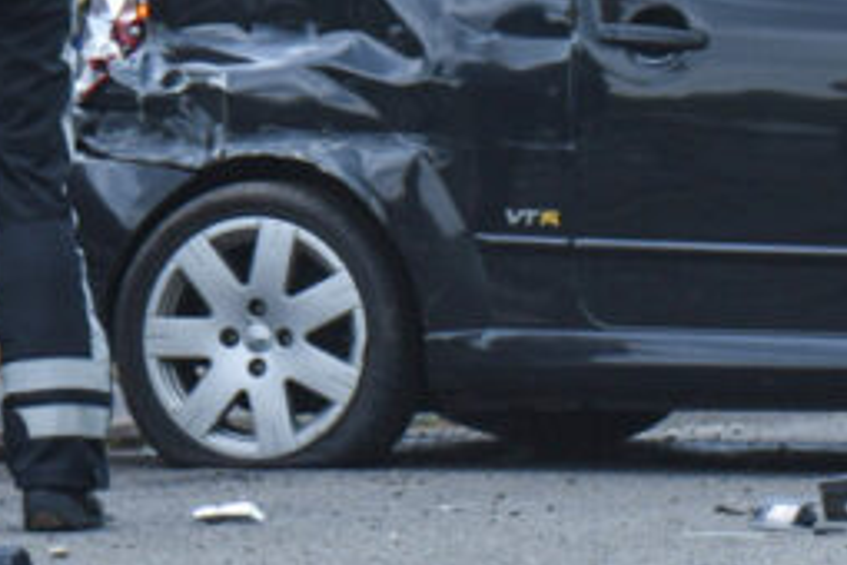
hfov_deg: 3.0
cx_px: 1040
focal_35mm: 678
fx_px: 15951
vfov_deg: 2.0
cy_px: 96
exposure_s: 1/80
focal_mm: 150
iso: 320
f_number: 4
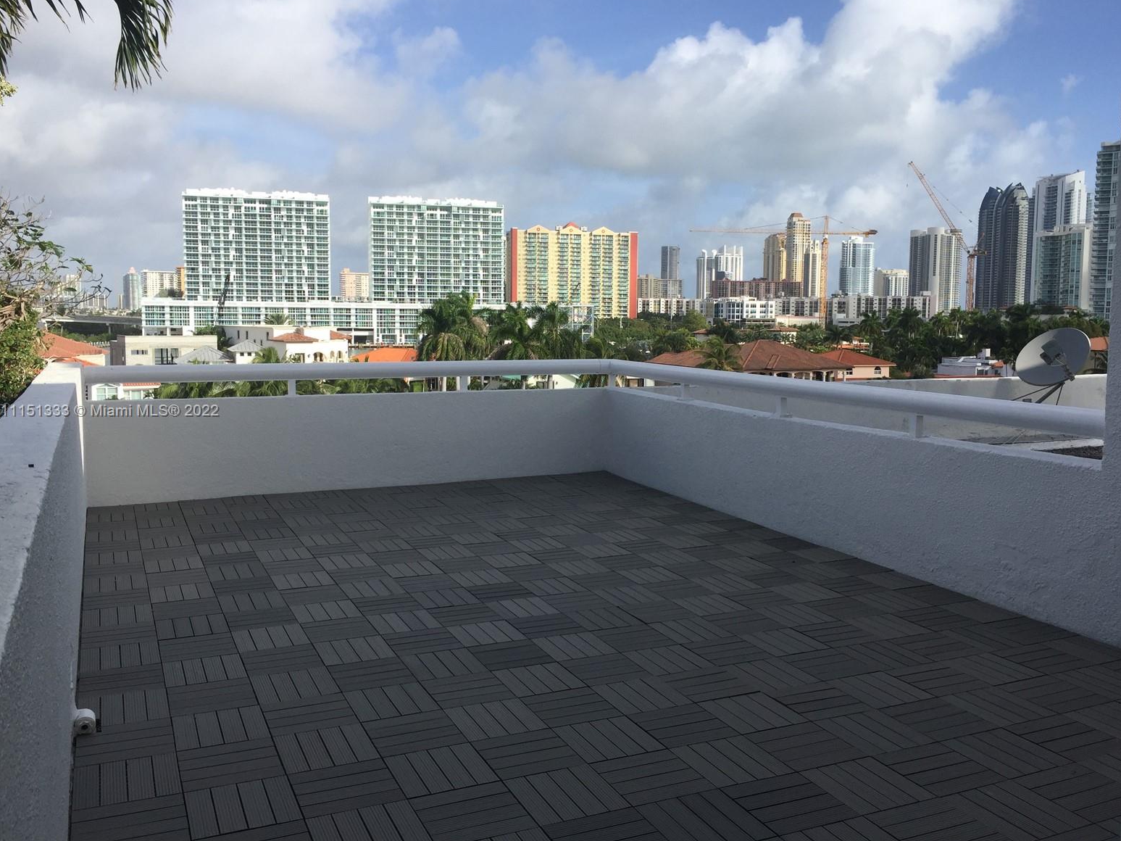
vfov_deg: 46.8
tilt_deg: -4.3
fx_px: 971
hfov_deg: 60.0
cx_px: 567
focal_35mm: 30
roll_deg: -0.8
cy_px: 412
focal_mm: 4.15
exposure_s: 1/2083
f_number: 2.2
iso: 32
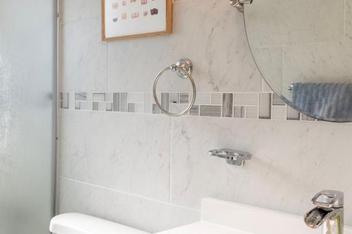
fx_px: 454
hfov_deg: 39.3
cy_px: 104
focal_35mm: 46
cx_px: 34
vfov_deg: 29.0
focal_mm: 11
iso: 250
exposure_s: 1/60
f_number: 7.1
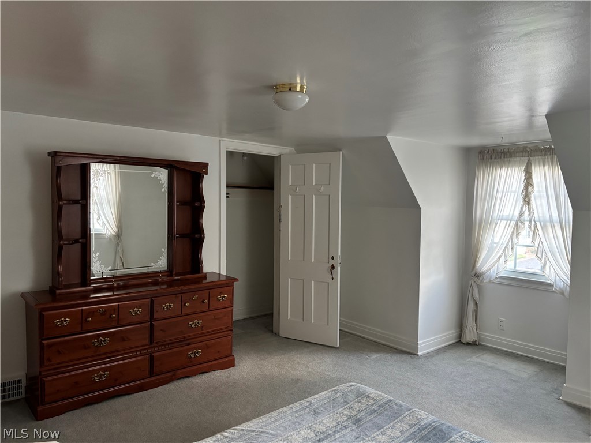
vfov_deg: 53.1
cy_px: 222
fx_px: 444
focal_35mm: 26
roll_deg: -0.4
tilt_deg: -3.0
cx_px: 296
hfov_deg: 67.3
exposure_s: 1/60
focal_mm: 5.96
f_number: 1.6
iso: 250
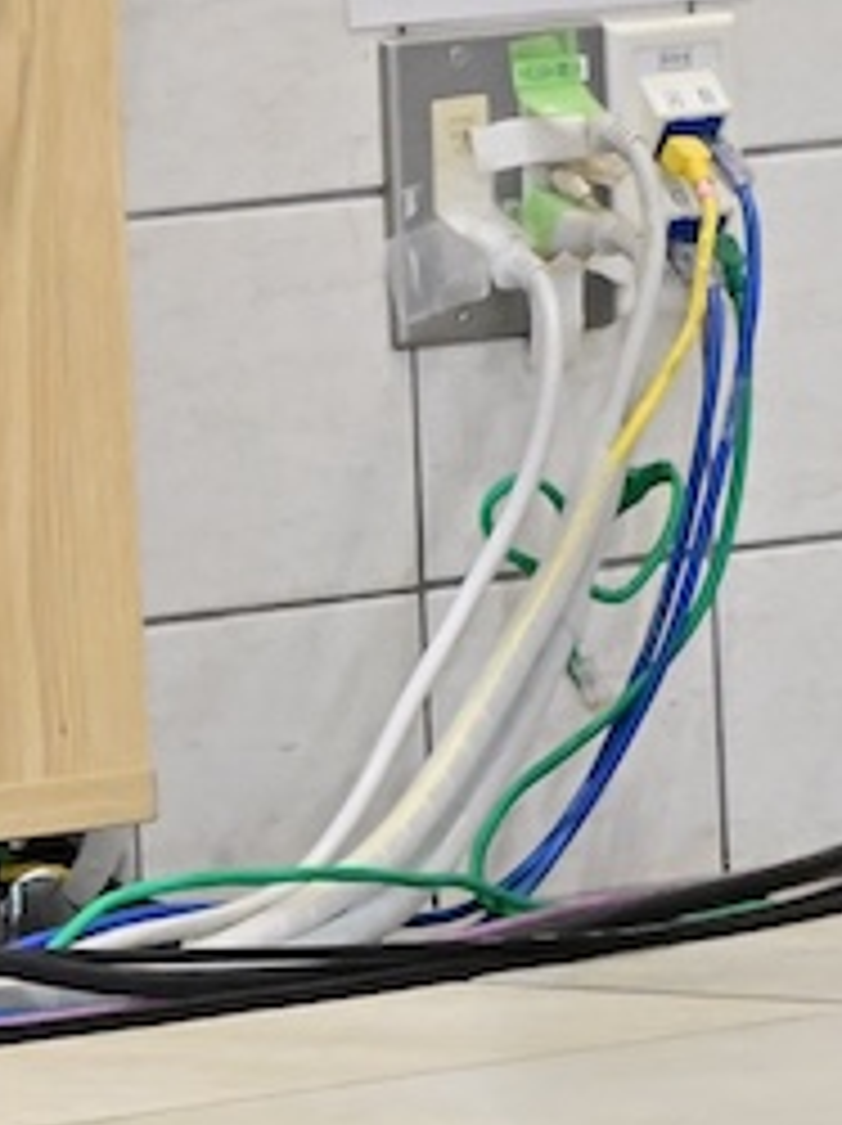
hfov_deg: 2.7
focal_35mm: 549
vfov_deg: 3.6
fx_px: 17836
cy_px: -1098
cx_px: 2202
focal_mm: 95
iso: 4000
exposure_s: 1/250
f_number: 6.3
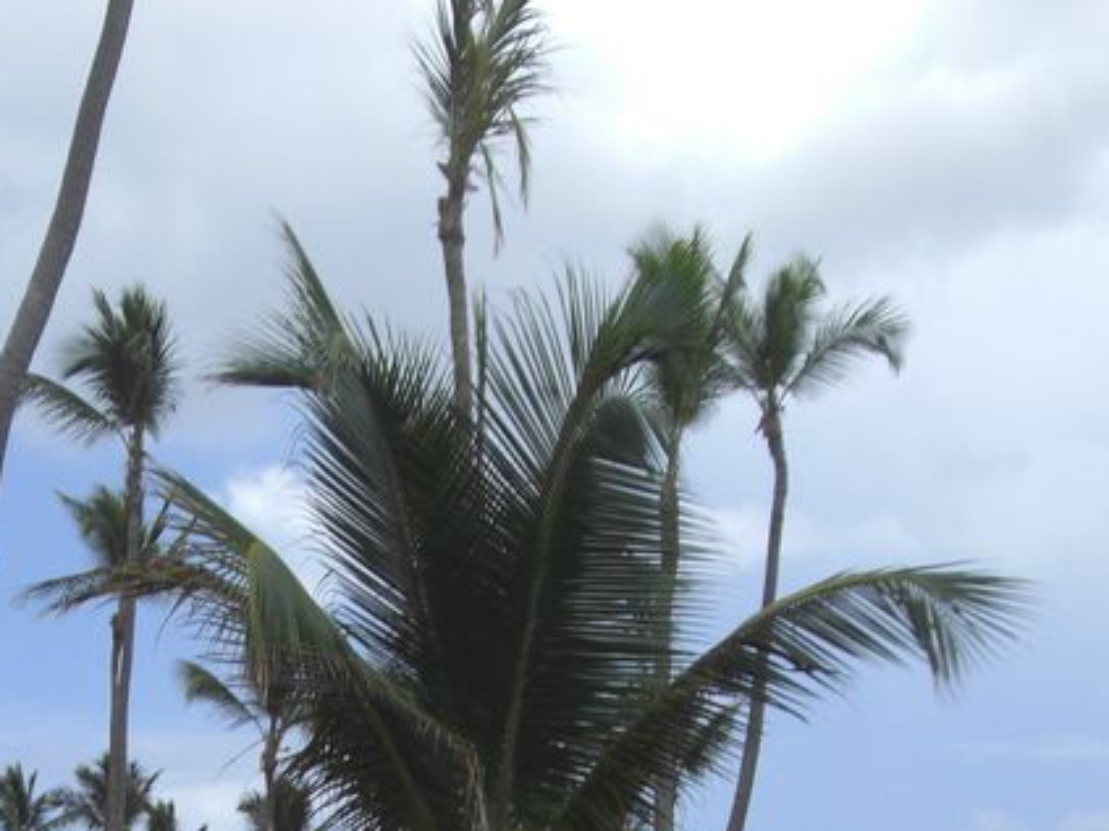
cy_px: 996
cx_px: 322
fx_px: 2947
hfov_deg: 21.2
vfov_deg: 15.5
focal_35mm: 92
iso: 64
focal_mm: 6.2
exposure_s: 1/160
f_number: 8
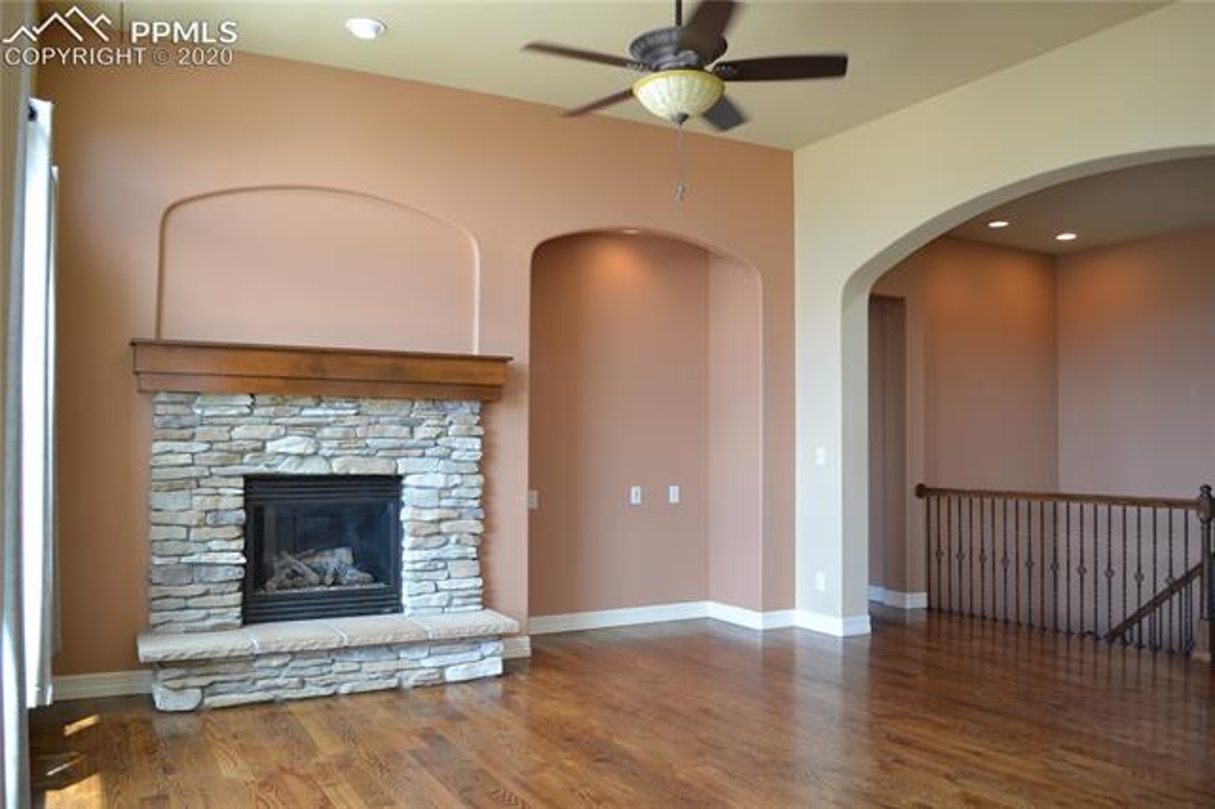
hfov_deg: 67.4
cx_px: 608
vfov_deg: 47.9
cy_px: 404
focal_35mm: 27
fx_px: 911
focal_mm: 18
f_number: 4
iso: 400
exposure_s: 1/80
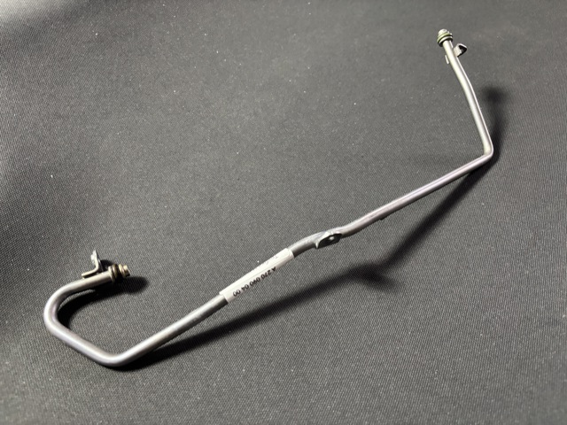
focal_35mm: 26
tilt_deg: -47.4
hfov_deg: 67.3
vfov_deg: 53.1
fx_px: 426
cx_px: 284
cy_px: 212
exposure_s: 1/50
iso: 500
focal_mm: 5.96
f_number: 1.6
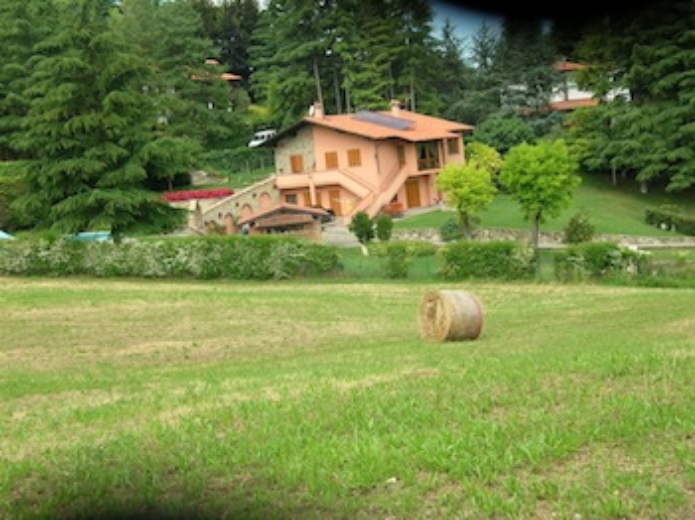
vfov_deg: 22.9
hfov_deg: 30.3
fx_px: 1284
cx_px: 348
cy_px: 260
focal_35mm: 64
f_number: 4.5
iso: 50
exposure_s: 1/141
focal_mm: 10.6
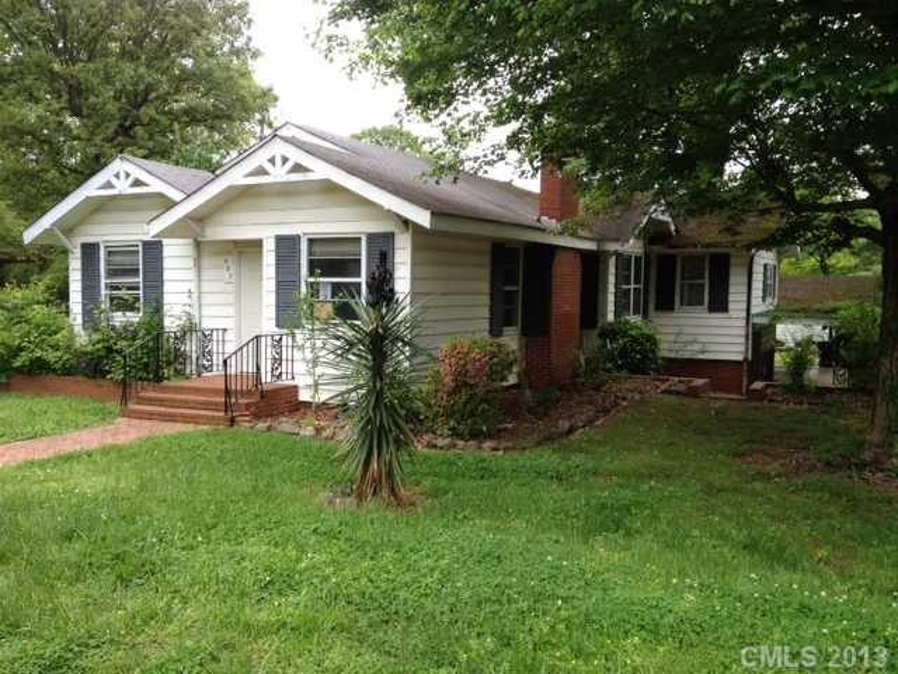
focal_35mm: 35
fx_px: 908
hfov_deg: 52.6
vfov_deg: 40.7
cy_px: 337
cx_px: 449
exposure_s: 1/302
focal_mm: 4.28
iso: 64
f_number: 2.4
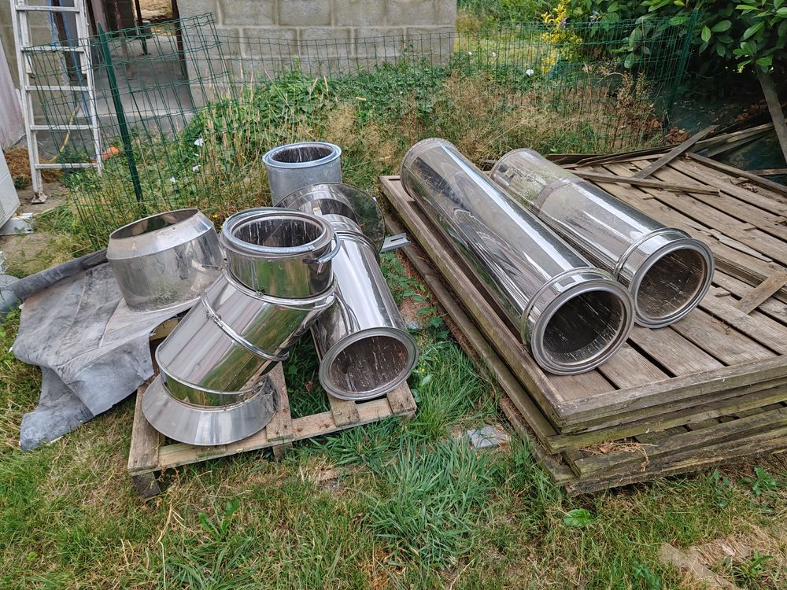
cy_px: 295
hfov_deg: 65.3
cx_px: 394
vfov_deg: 51.4
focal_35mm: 27
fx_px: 614
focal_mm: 6.12
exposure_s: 1/330
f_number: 1.9
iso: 50
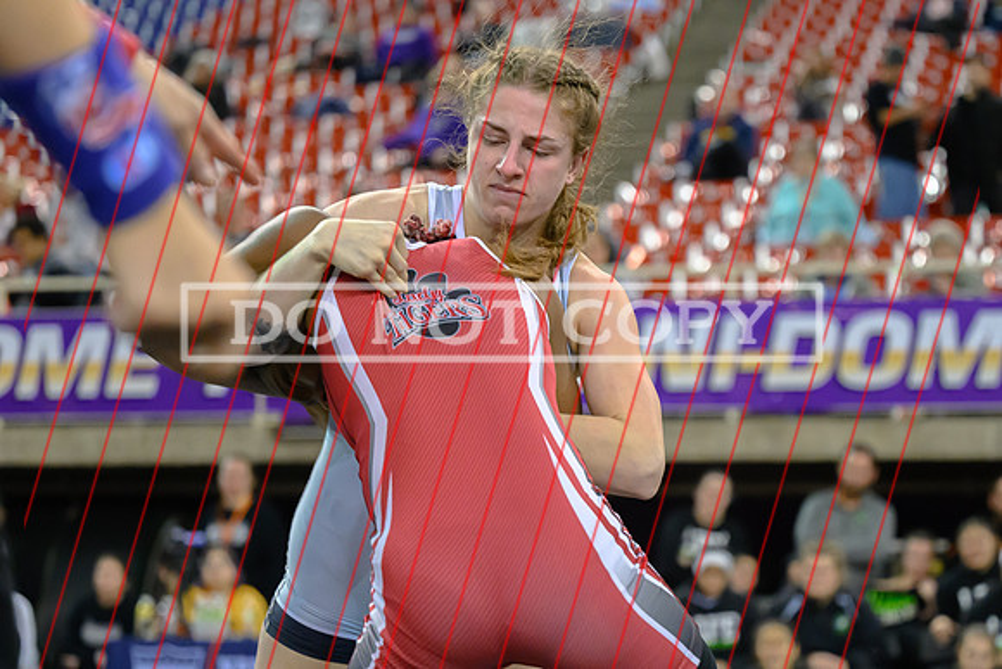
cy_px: 448
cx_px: 671
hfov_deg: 20.8
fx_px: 2721
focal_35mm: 98
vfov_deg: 14.0
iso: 7200
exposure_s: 1/800
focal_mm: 73
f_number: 2.8
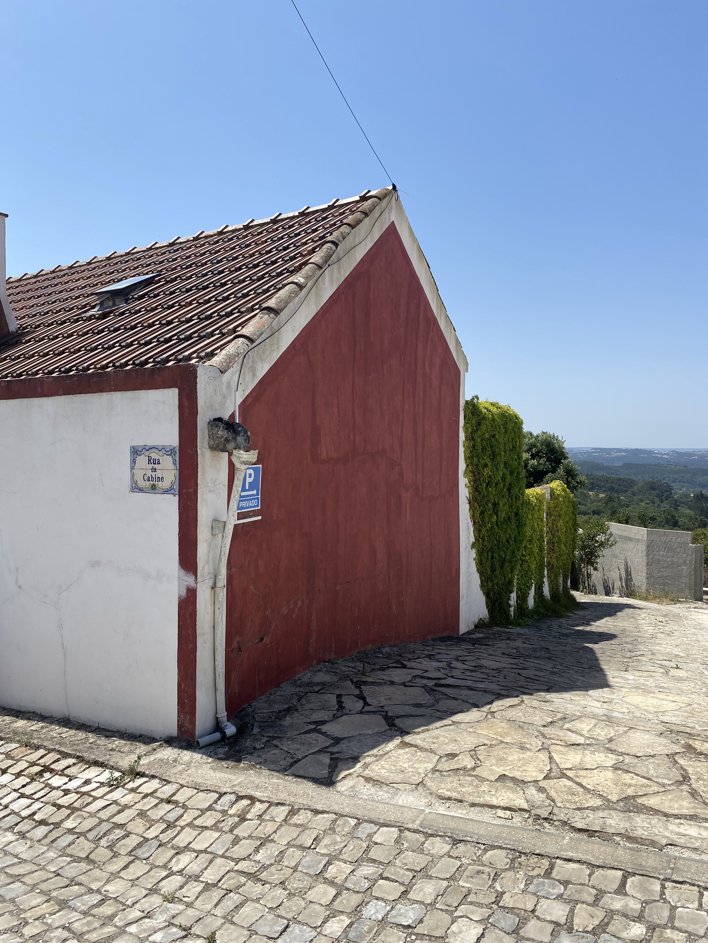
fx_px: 709
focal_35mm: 26
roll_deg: +0.4
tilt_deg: -0.6
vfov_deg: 67.3
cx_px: 354
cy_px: 472
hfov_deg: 53.1
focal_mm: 4.25
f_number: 1.8
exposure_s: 1/3610
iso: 32
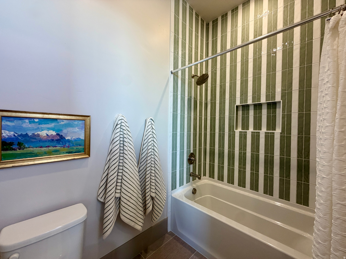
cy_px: 130
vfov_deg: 85.7
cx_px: 173
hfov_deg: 102.1
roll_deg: -0.7
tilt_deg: -0.2
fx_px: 140
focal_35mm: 14
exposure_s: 1/120
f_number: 2.2
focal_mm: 2.22
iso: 160
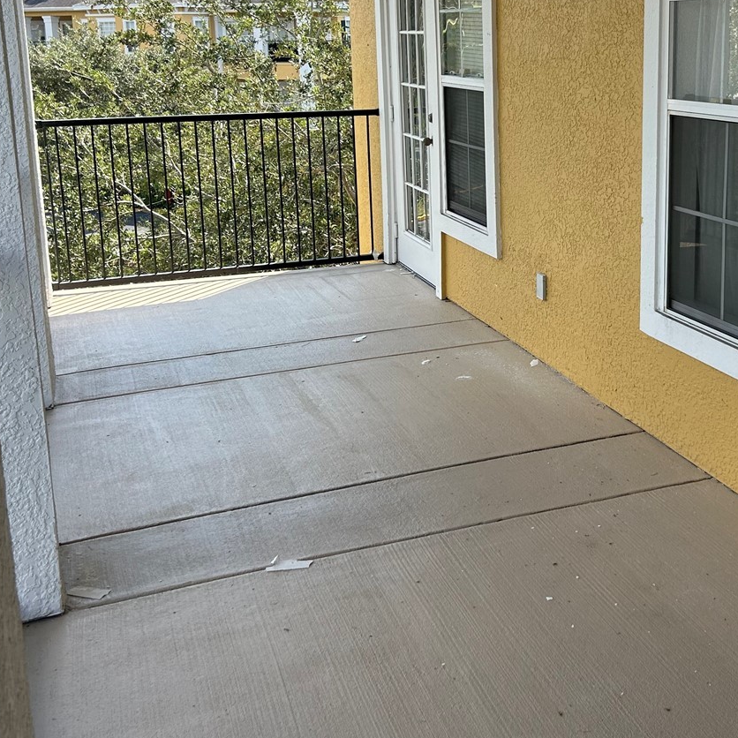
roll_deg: +1.0
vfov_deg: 37.8
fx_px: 1061
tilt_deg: -11.5
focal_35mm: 44
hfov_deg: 37.8
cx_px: 509
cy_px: 236
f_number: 1.5
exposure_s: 1/1079
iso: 50
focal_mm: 5.7
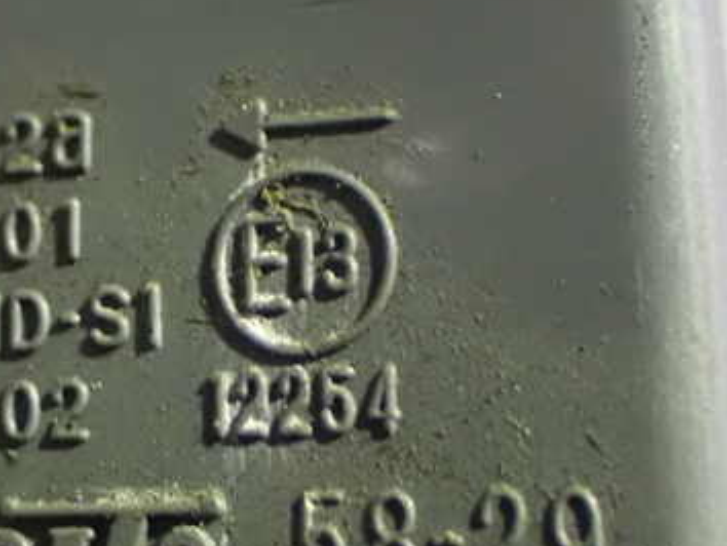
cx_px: 230
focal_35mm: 105
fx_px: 2207
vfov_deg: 14.1
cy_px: 396
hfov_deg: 18.6
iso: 1600
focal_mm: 11.09
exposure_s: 1/13
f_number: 3.6
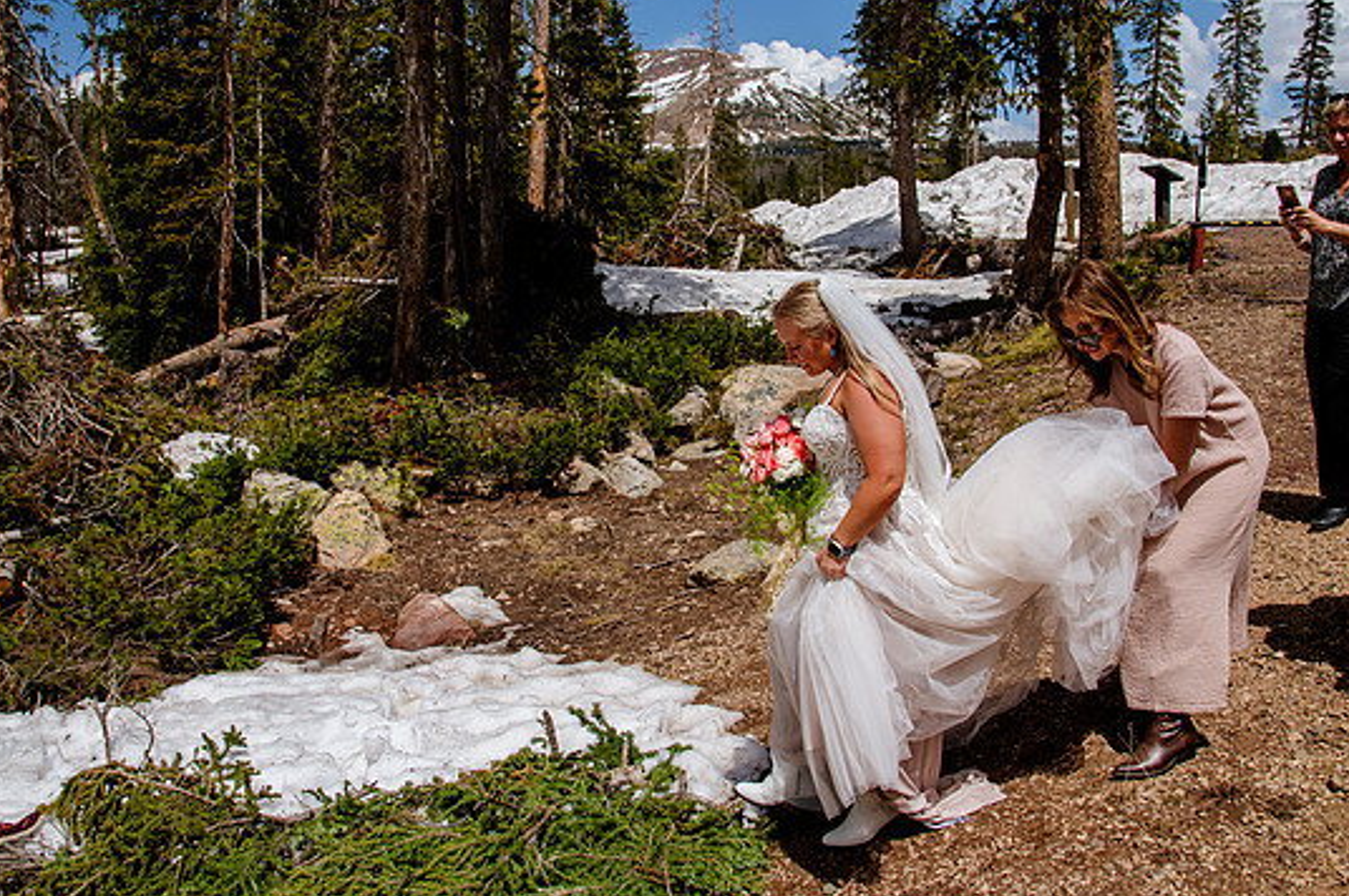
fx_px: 1160
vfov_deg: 42.1
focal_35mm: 31
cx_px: 648
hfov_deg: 60.3
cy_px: 369
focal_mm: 24
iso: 200
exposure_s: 1/640
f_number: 8
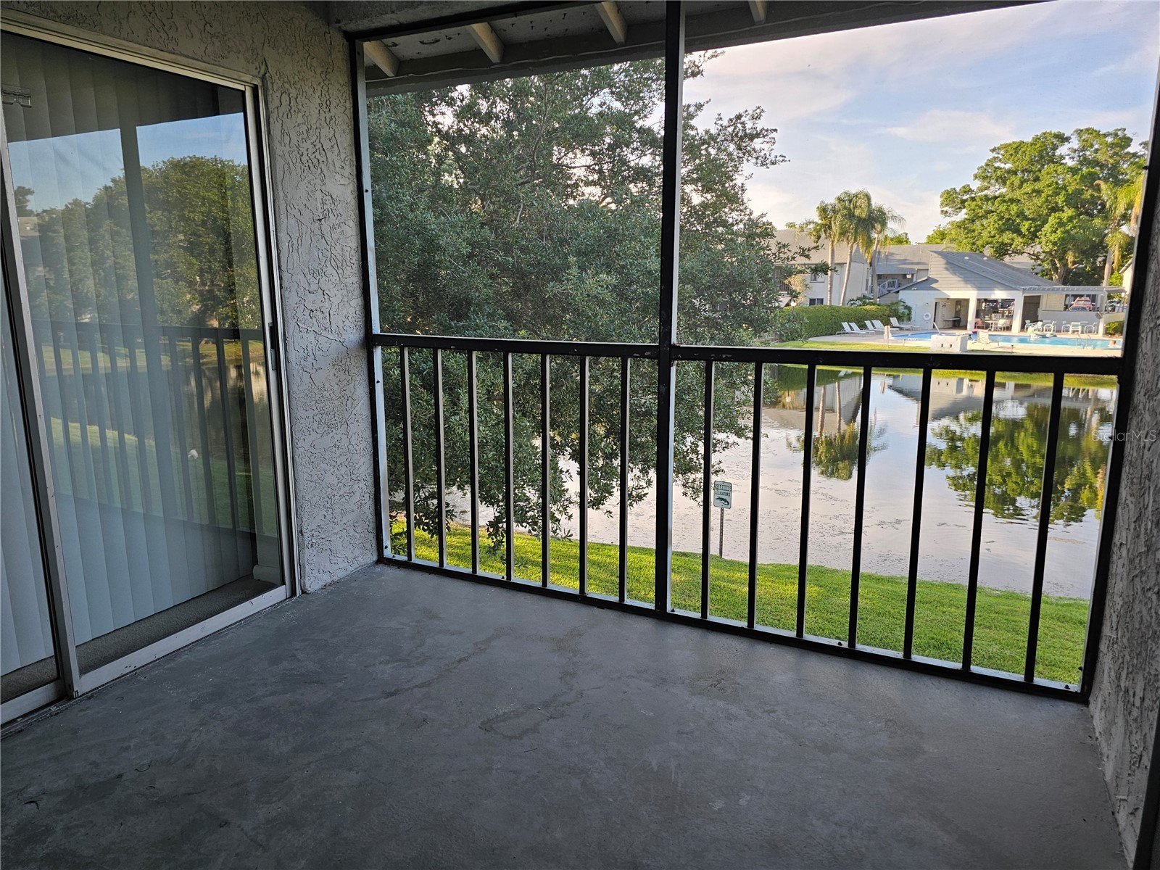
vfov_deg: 58.9
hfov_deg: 73.9
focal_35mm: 23
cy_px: 435
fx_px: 771
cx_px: 580
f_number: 1.7
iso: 40
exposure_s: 1/180
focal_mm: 6.3
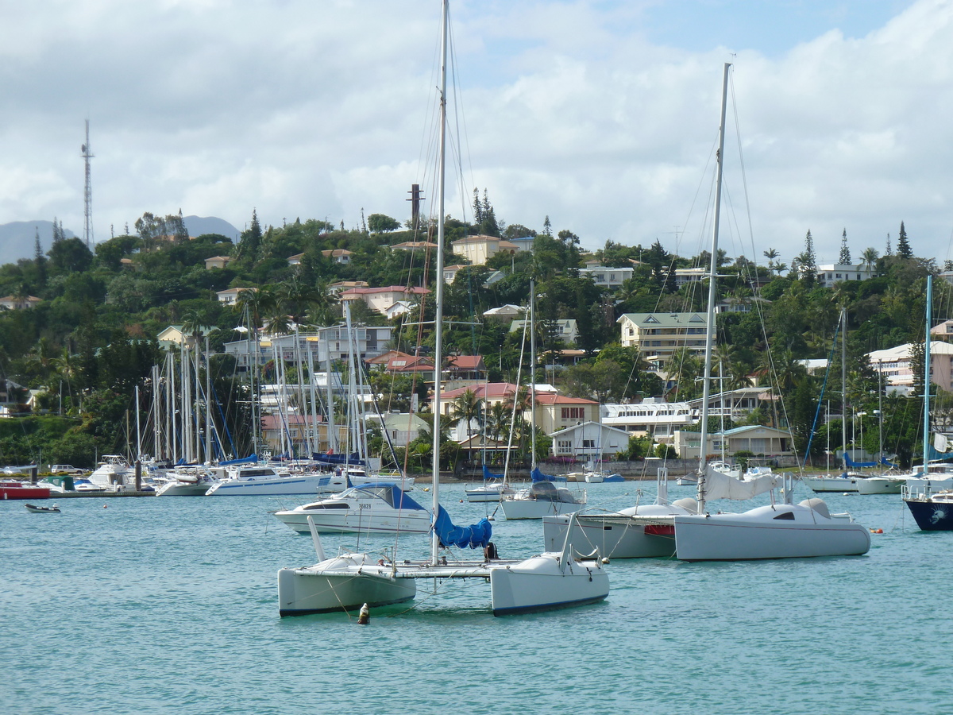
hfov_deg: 14.4
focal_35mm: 137
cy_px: 358
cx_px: 476
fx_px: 3772
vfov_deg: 10.8
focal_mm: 22.5
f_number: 5
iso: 80
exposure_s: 1/500
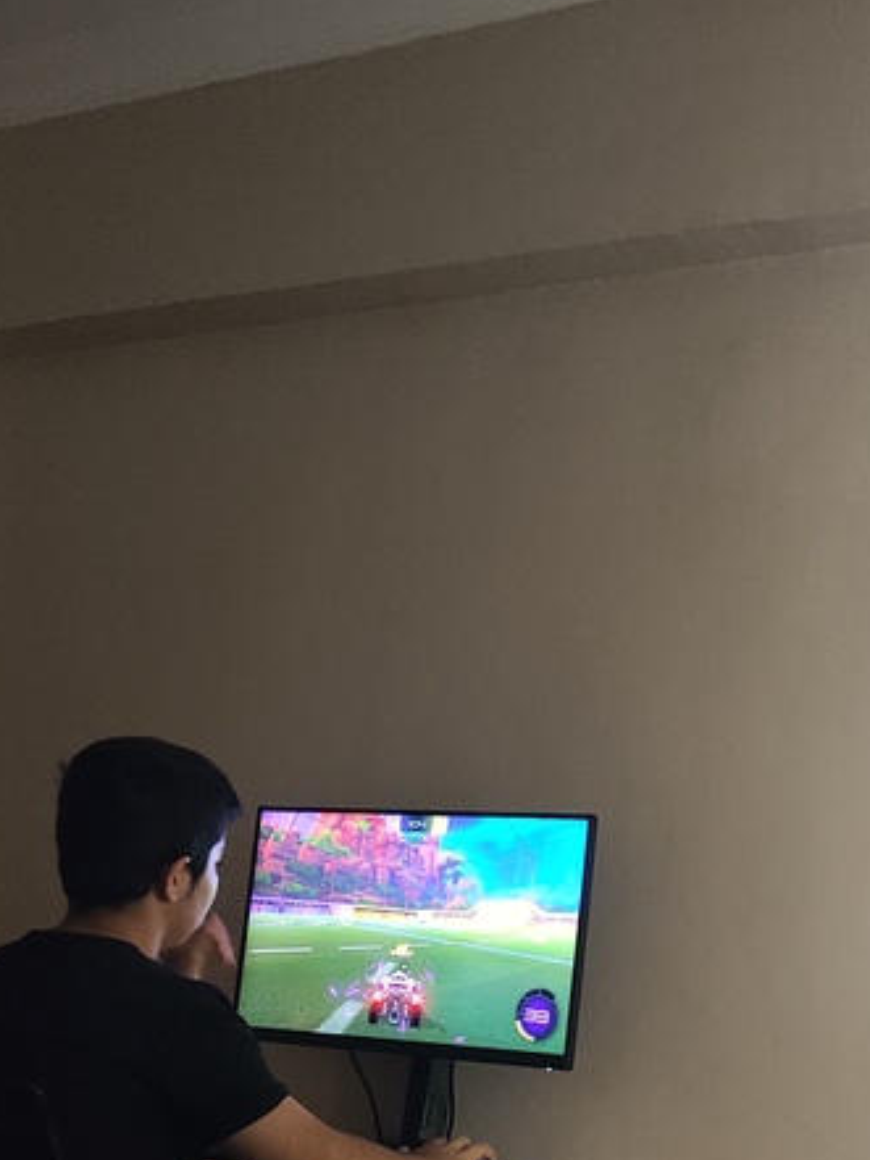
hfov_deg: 28.4
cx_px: 723
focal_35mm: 50
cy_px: 851
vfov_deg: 37.4
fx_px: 1675
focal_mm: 4.68
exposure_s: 1/25
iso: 2154
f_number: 1.8
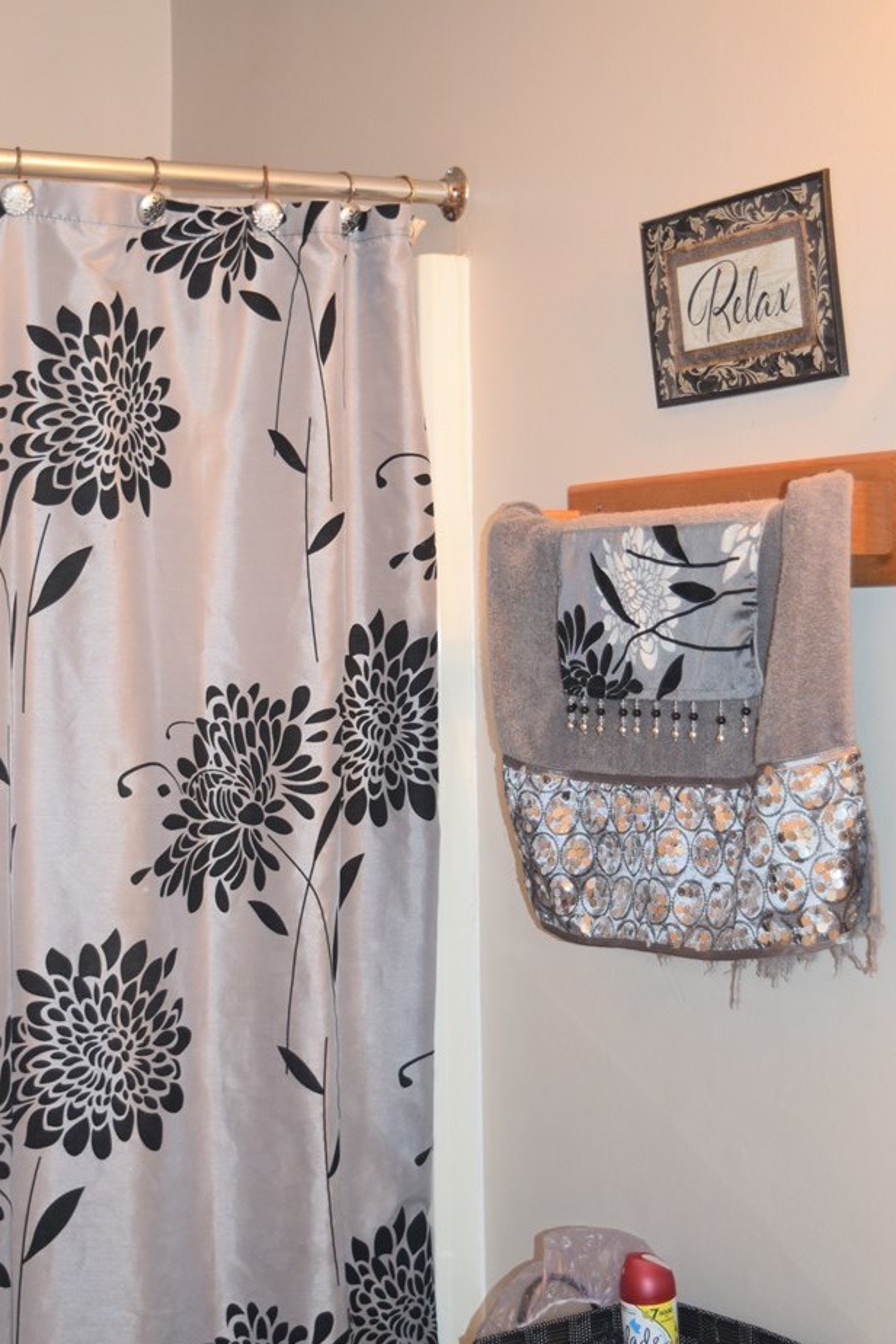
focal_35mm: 67
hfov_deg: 20.3
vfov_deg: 30.1
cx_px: 428
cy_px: 640
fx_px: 2501
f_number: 4.8
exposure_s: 1/60
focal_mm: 38
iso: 1000
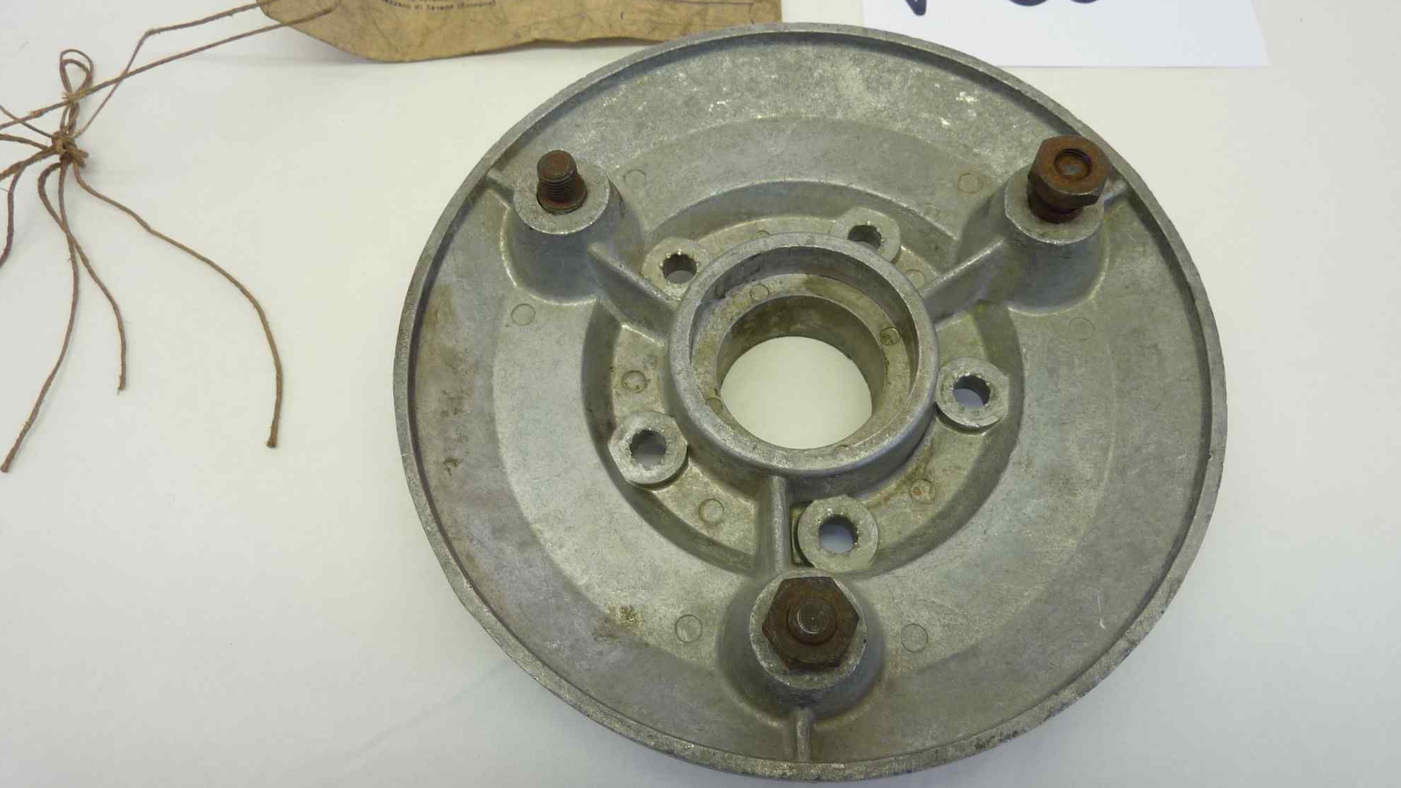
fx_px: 1040
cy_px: 344
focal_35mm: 28
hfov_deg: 67.9
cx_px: 699
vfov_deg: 41.4
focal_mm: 4.1
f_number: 3.3
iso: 80
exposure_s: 1/30
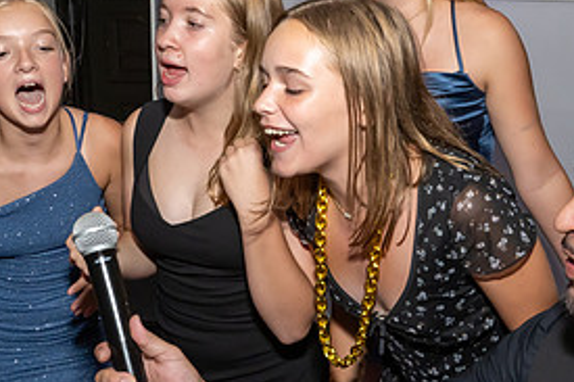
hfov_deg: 36.8
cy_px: 180
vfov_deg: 25.0
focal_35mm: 54
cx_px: 242
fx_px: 860
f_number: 8
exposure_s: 1/250
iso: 1000
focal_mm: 17
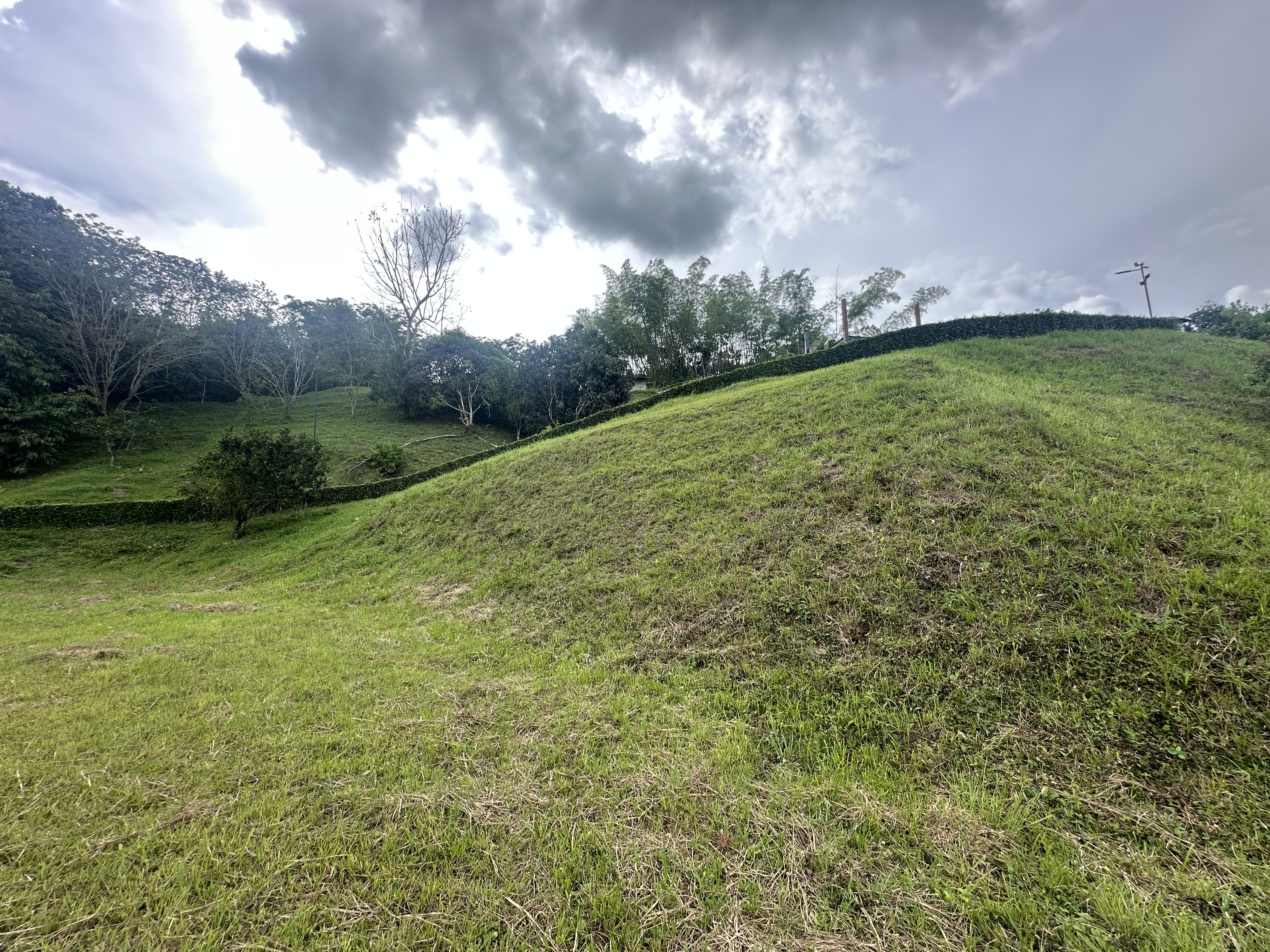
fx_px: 514
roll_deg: -1.0
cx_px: 635
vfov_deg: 85.7
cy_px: 476
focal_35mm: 14
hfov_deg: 102.1
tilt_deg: +7.7
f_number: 2.2
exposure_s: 1/626
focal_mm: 2.22
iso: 40
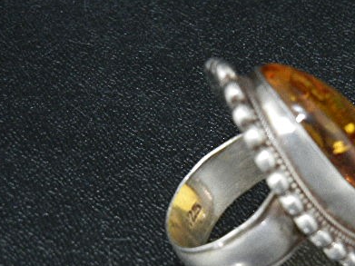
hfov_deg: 11.8
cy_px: 159
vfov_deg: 8.9
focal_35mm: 167
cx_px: 269
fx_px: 1712
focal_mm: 18.3
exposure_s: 1/30
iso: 454
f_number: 4.5
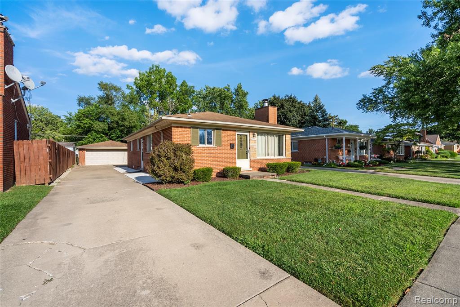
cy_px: 154
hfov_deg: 96.7
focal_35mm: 16
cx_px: 230
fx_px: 204
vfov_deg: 73.8
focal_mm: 16
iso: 100
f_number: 4
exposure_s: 1/1000
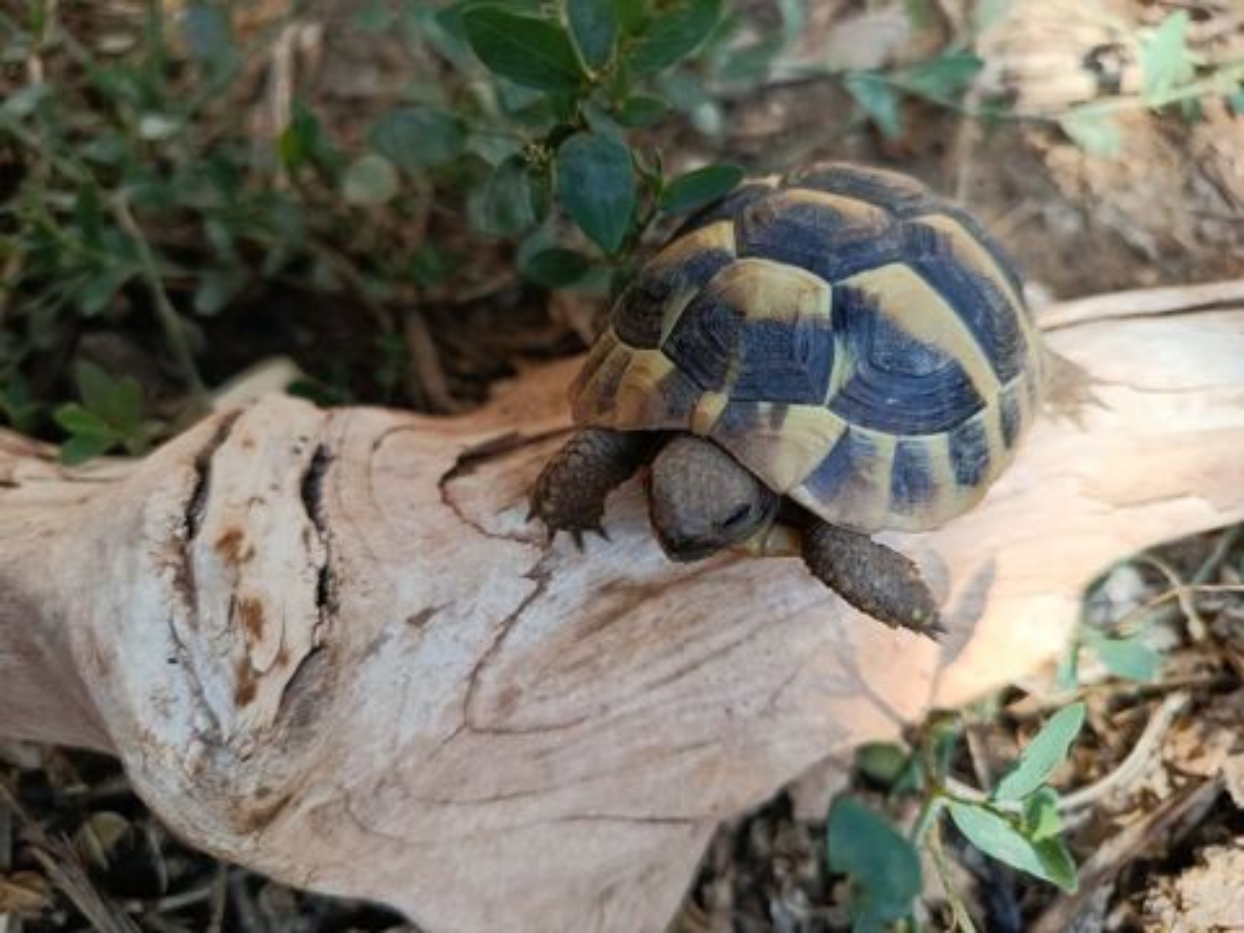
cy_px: 466
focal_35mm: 24
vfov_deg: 56.8
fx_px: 862
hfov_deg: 71.6
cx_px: 622
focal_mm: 5.24
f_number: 1.7
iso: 76
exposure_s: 1/100
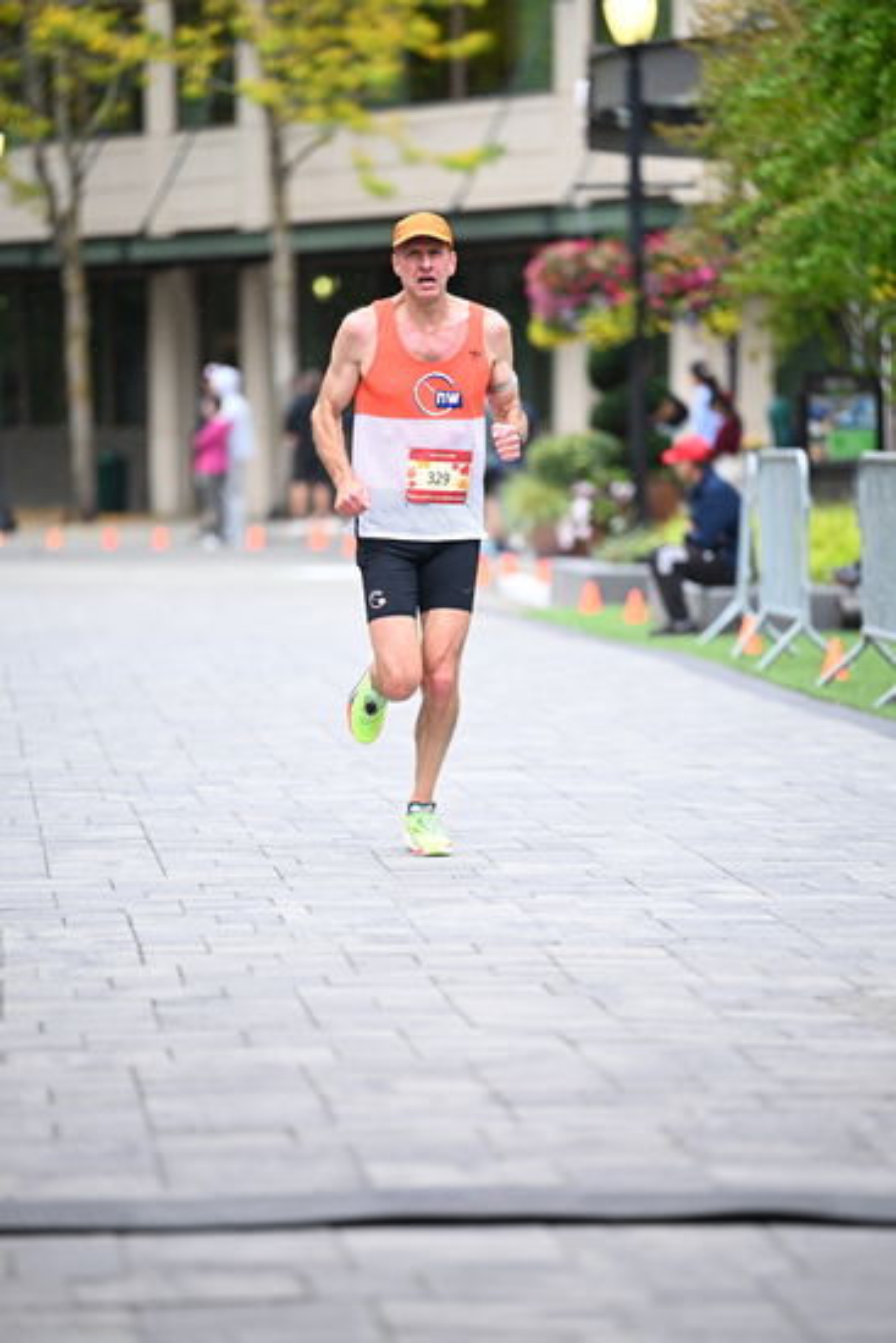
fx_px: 6715
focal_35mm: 180
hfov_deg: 7.6
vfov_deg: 11.4
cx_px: 448
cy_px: 672
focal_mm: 180
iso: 1250
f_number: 2.8
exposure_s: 1/1250
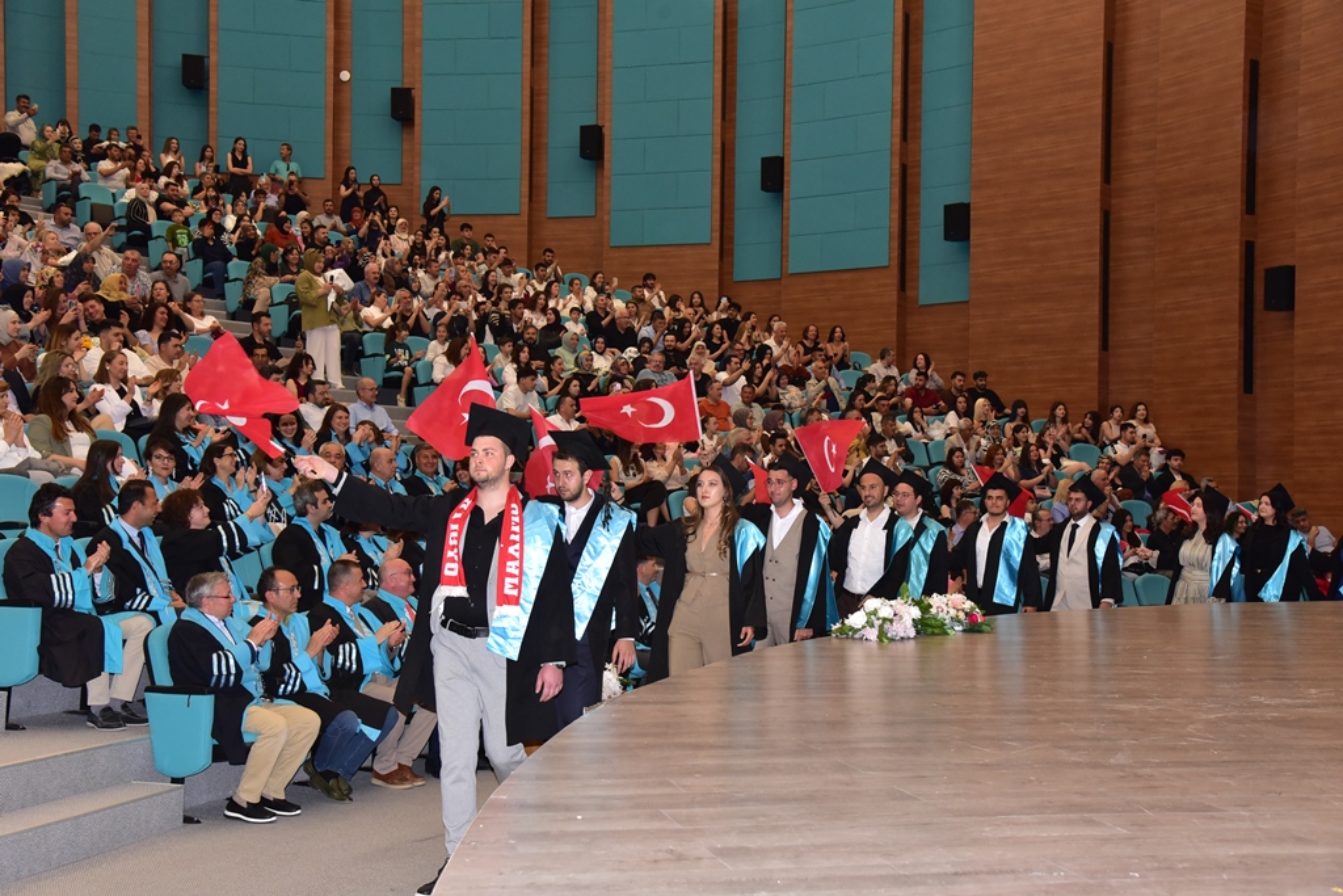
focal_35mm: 44
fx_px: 1642
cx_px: 672
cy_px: 448
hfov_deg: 44.5
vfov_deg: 30.5
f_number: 6.3
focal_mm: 44
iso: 2500
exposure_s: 1/200
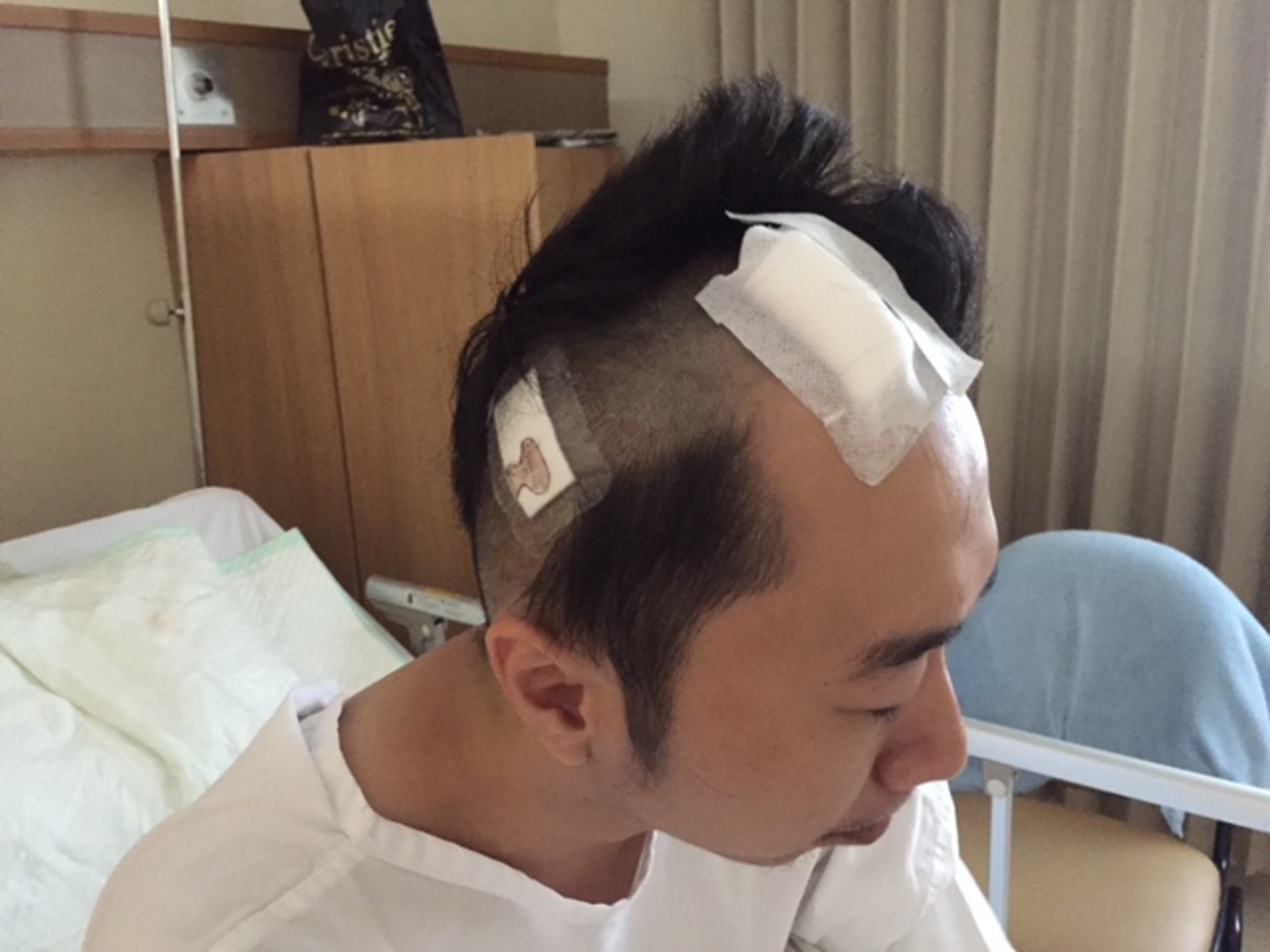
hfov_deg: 61.7
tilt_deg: -15.3
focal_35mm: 29
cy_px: 476
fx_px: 1064
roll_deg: +1.9
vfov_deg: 48.2
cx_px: 635
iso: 400
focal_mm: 4.15
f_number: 2.2
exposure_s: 1/17
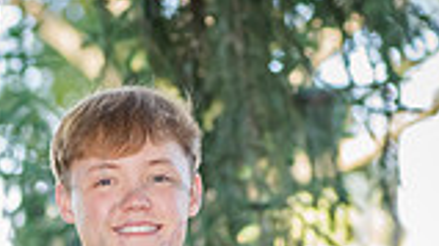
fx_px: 3628
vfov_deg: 3.8
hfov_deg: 6.9
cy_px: 500
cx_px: 171
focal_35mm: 312
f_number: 4
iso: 800
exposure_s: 1/250
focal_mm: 105
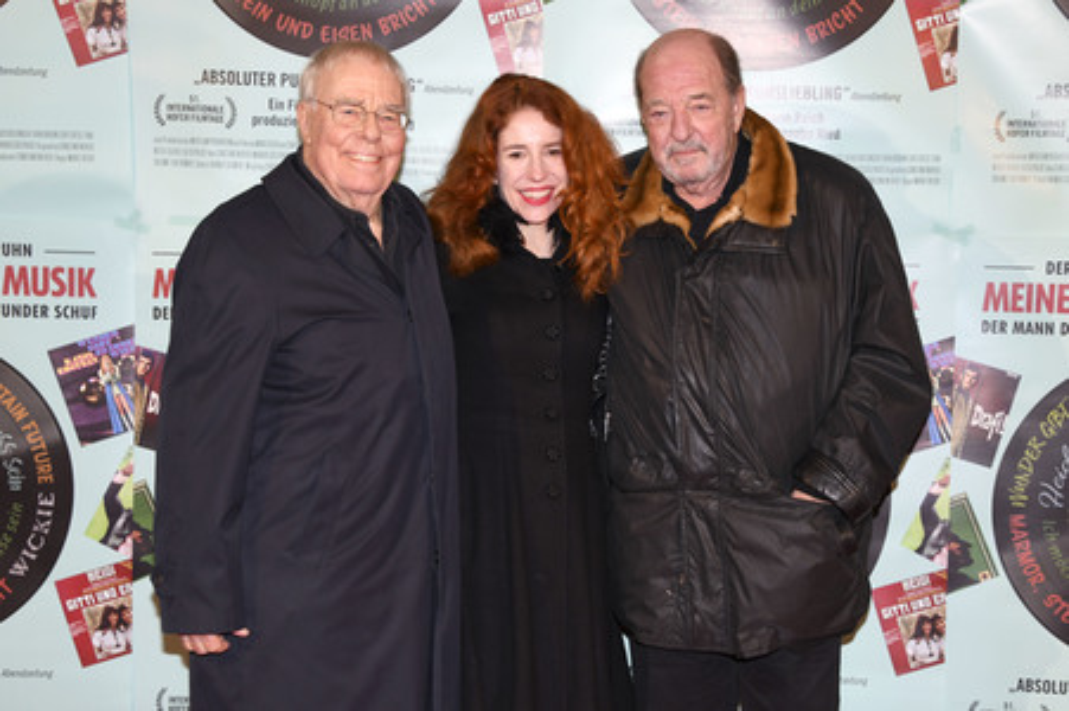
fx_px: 1662
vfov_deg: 24.2
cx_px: 534
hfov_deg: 35.7
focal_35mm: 56
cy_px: 356
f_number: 6.3
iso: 500
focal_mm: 56
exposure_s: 1/160
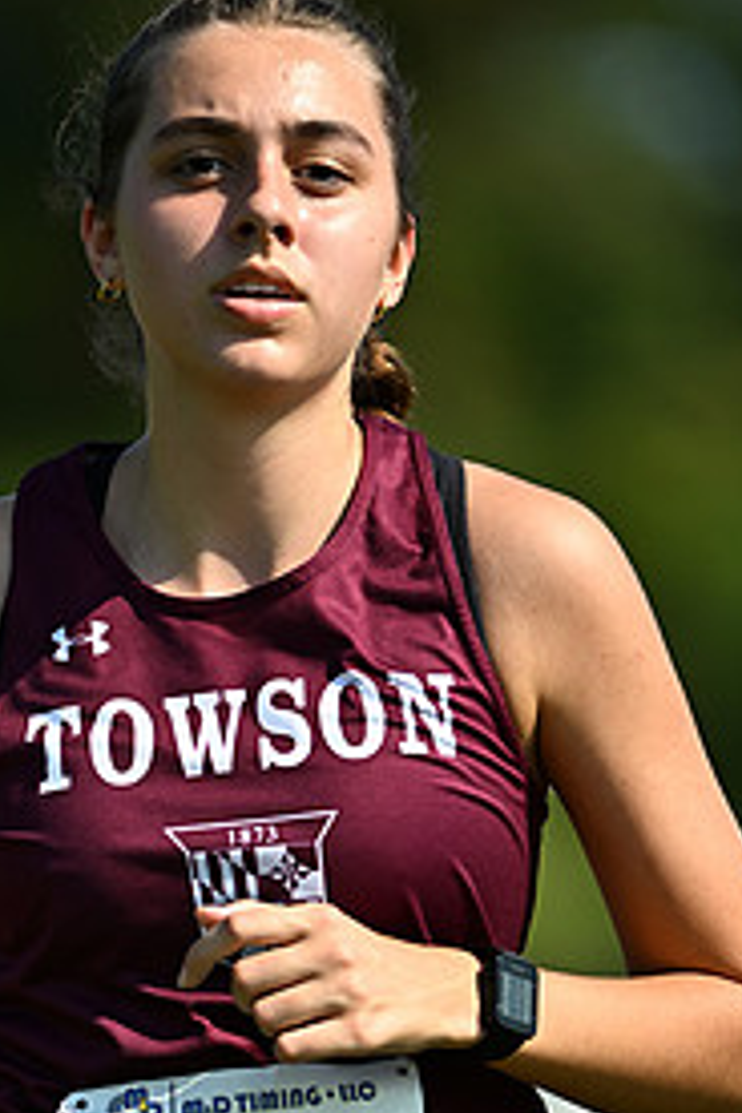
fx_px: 19507
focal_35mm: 631
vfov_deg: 3.3
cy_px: 1121
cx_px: 26
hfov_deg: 2.2
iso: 140
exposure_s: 1/2500
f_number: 2.8
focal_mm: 300
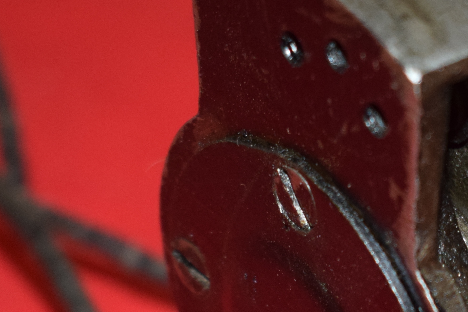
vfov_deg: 7.3
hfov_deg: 10.9
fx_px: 2418
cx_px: 495
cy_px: 391
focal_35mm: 186
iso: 1250
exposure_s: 1/200
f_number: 5
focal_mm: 38
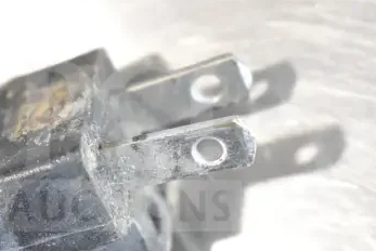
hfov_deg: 14.1
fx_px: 1514
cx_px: 119
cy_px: 146
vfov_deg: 9.5
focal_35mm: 145
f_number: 5.6
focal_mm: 55
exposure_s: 1/100
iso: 2200
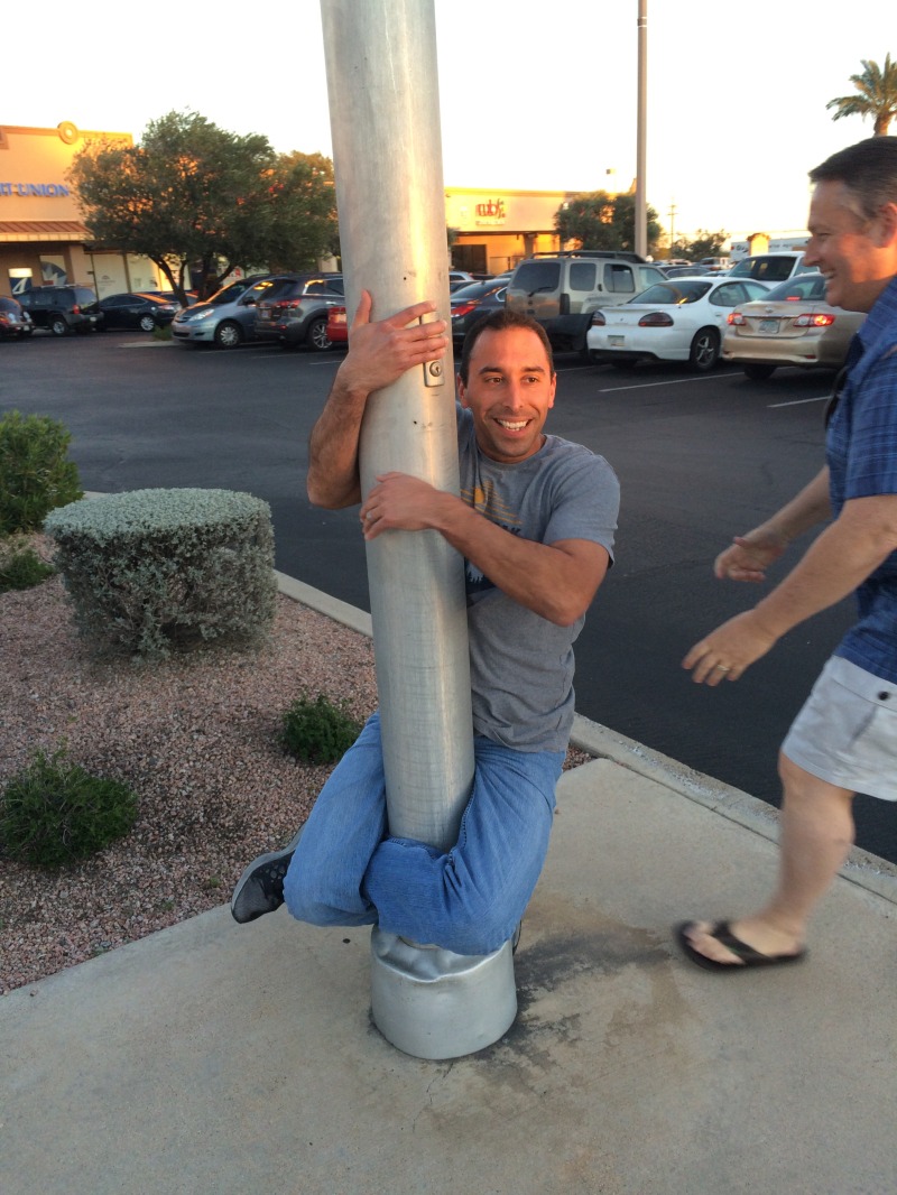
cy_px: 598
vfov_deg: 61.6
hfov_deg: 48.2
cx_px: 448
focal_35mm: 29
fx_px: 1002
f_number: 2.2
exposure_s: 1/120
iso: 50
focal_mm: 4.15
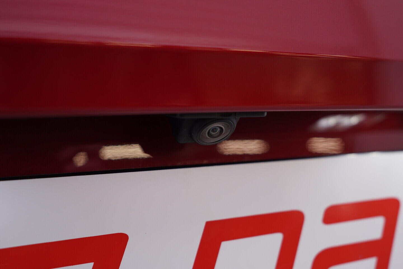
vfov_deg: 36.9
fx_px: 403
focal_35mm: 36
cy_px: 134
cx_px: 202
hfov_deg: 53.1
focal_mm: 24
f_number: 3.2
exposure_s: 1/50
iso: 125
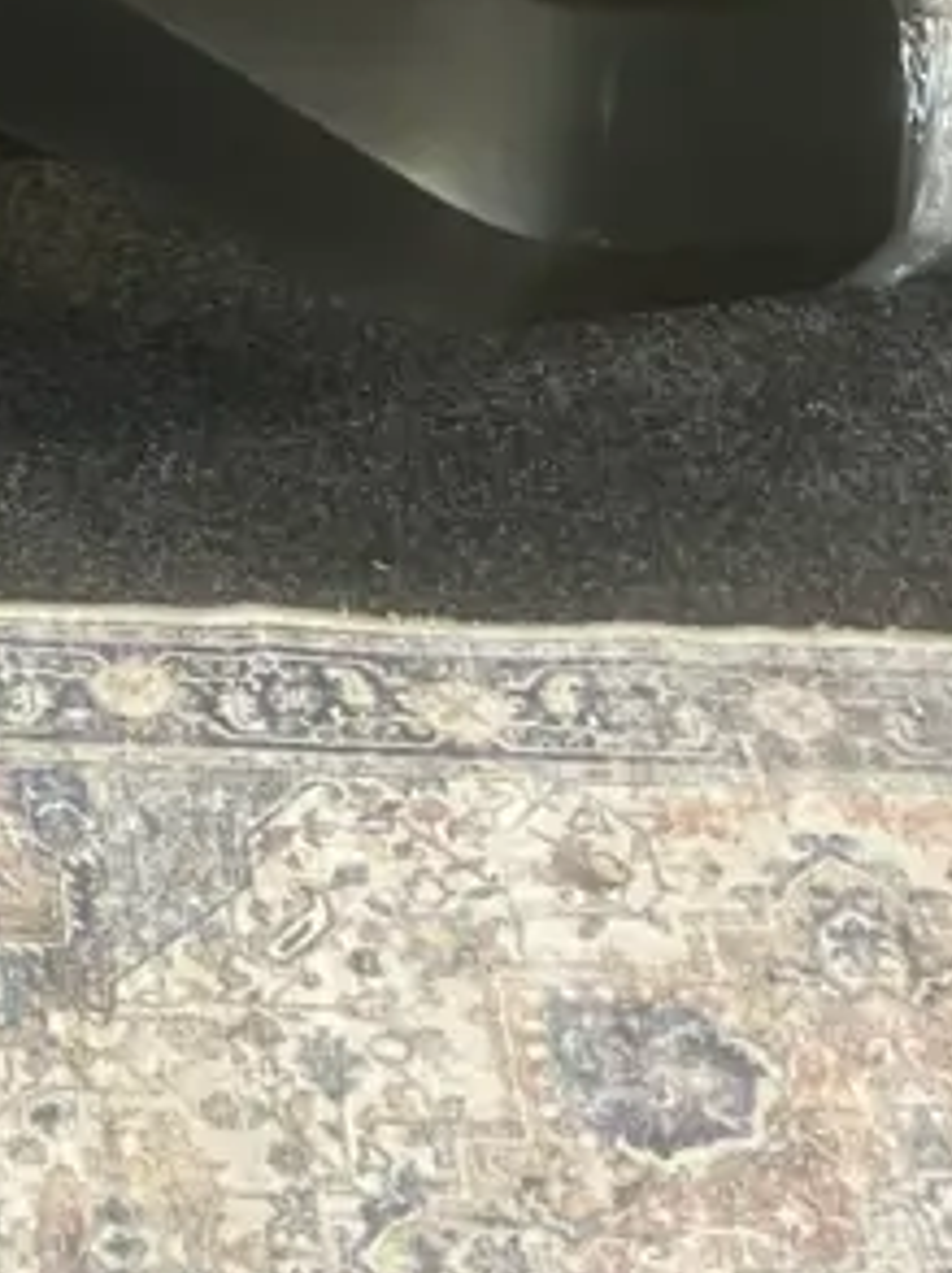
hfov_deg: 14.1
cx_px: -483
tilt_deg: -28.8
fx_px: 3601
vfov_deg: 19.6
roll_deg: +0.0
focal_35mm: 98
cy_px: 87
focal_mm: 3.99
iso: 250
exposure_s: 1/50
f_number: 1.8
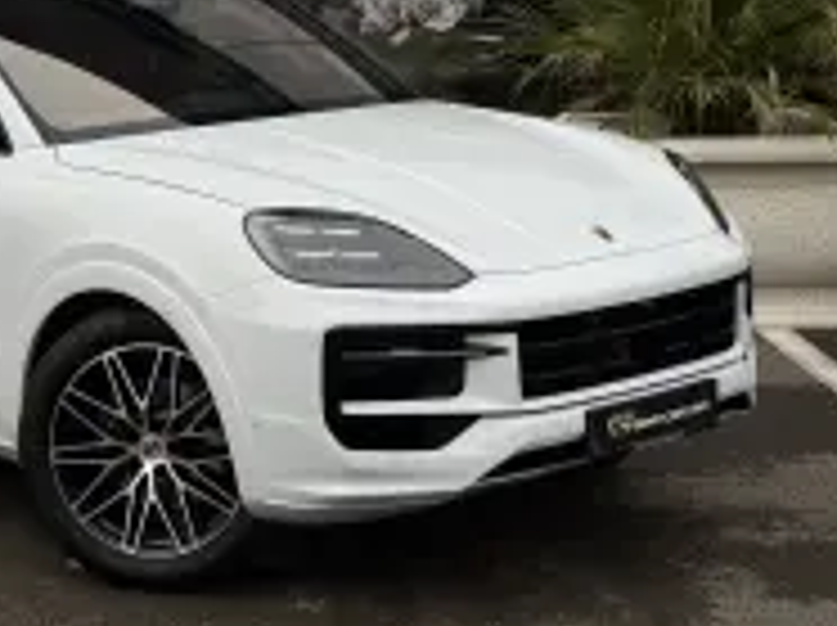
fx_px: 2246
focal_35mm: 93
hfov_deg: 20.9
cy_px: 176
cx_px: 162
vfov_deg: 15.8
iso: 64
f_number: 1.78
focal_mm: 6.76
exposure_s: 1/1724
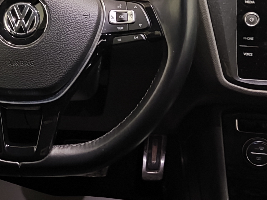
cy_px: 81
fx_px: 640
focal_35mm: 83
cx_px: 30
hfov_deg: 23.0
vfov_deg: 17.8
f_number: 1.79
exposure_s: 1/20
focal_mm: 4.74
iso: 1227
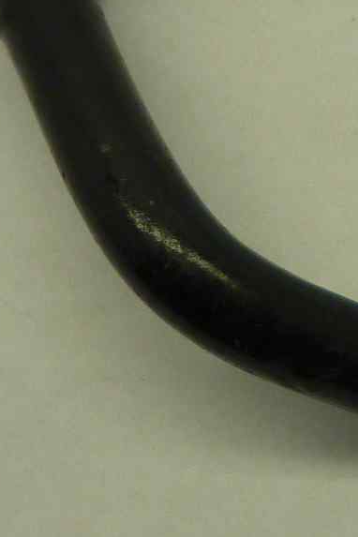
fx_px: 1387
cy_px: 187
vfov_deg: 21.8
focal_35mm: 93
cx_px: 525
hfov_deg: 13.9
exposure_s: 1/100
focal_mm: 4.1
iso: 160
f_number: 3.3
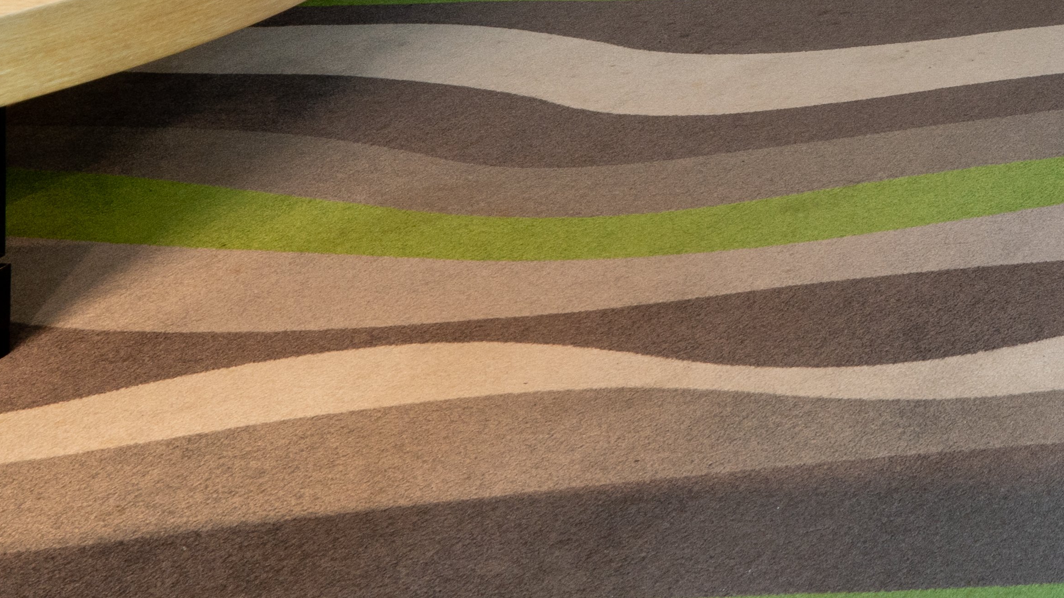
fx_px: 1693
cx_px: 1762
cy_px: -646
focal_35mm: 60
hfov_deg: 23.7
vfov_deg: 15.4
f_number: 10
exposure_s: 1/1.67
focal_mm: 14
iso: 250
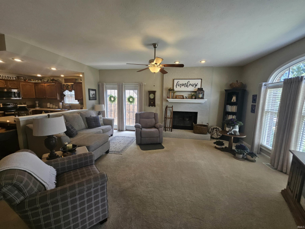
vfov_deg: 89.9
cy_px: 114
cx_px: 152
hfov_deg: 106.2
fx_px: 115
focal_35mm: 13
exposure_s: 1/60
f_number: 2.2
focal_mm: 1.74
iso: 64
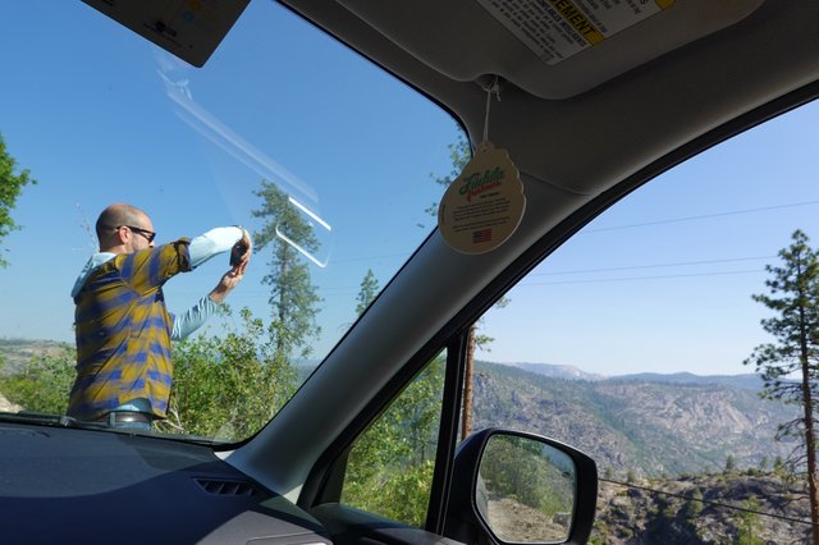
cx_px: 410
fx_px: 546
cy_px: 272
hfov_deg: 73.8
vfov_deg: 53.1
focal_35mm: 24
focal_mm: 9
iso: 100
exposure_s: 1/250
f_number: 5.6
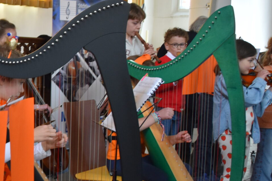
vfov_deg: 9.7
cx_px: -37
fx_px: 1068
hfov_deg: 14.2
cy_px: 114
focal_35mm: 141
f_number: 4.5
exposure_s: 1/60
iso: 900
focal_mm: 35
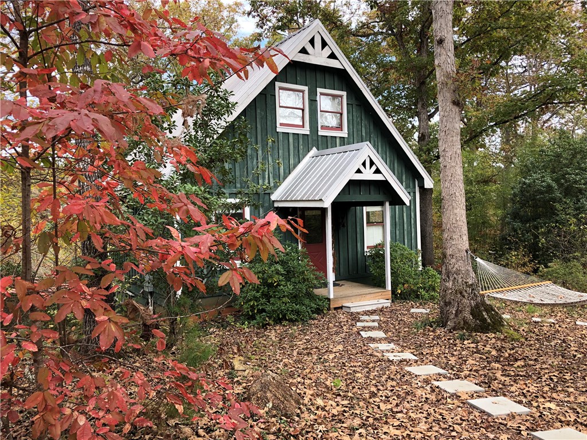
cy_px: 220
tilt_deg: -1.4
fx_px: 475
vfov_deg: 49.7
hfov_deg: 63.4
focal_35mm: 28
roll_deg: +2.0
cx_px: 294
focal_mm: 3.99
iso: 20
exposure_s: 1/175
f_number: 1.8
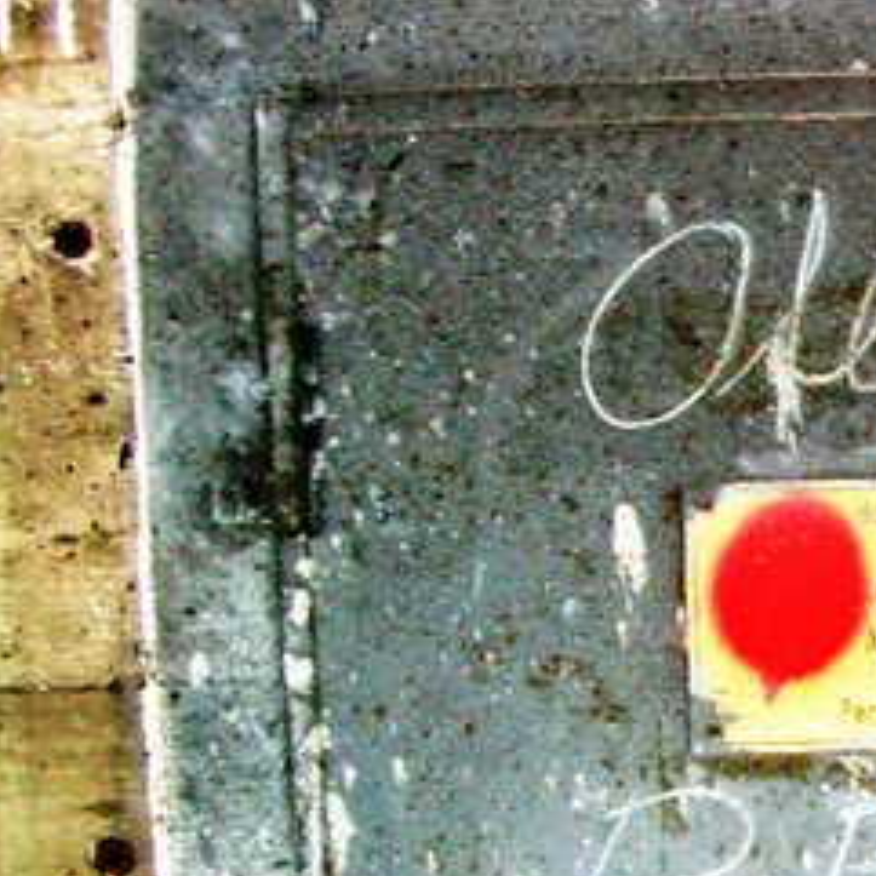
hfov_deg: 20.8
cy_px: 522
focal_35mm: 77
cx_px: 1083
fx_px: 2205
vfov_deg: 22.4
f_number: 2.8
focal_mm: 5.8
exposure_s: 1/3.1
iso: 200
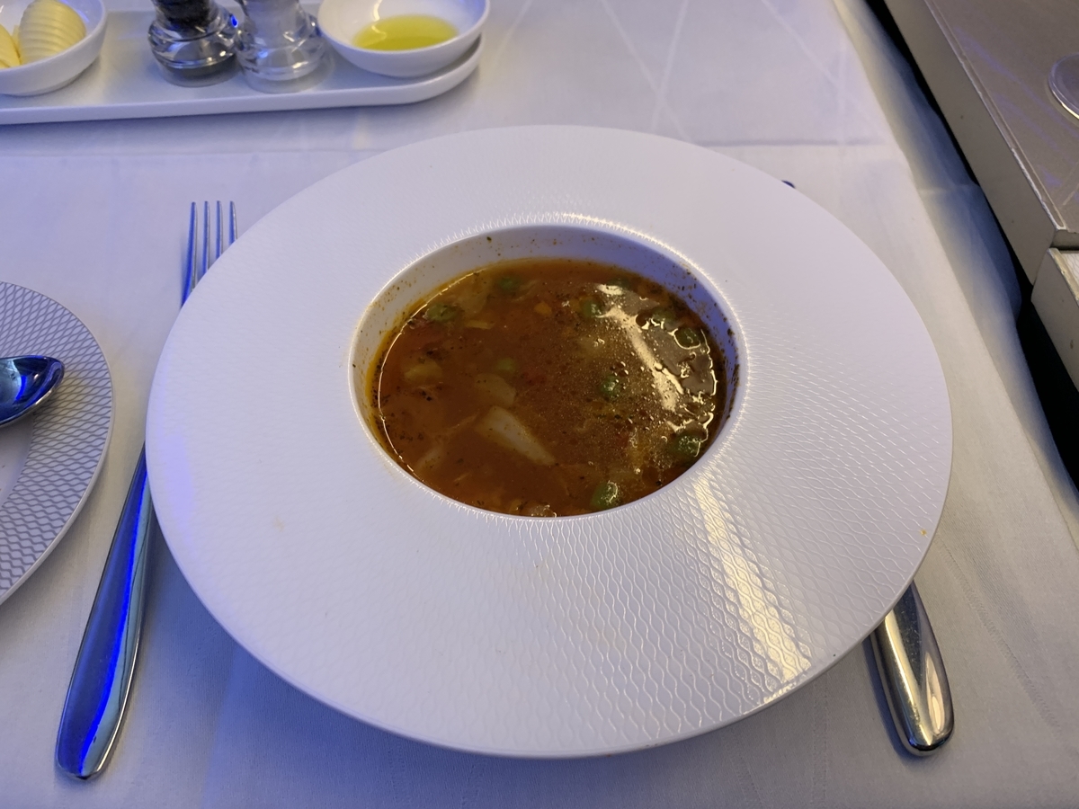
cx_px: 540
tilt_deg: -50.0
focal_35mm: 26
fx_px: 810
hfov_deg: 67.3
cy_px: 404
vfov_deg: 53.1
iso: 125
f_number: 1.8
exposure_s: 1/50
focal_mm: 4.25
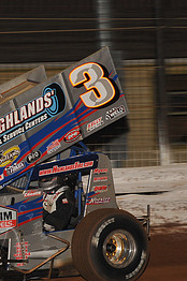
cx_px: -15
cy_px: 159
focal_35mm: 277
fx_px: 2164
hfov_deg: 4.9
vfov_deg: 7.4
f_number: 6.3
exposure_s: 1/320
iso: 640
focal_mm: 125
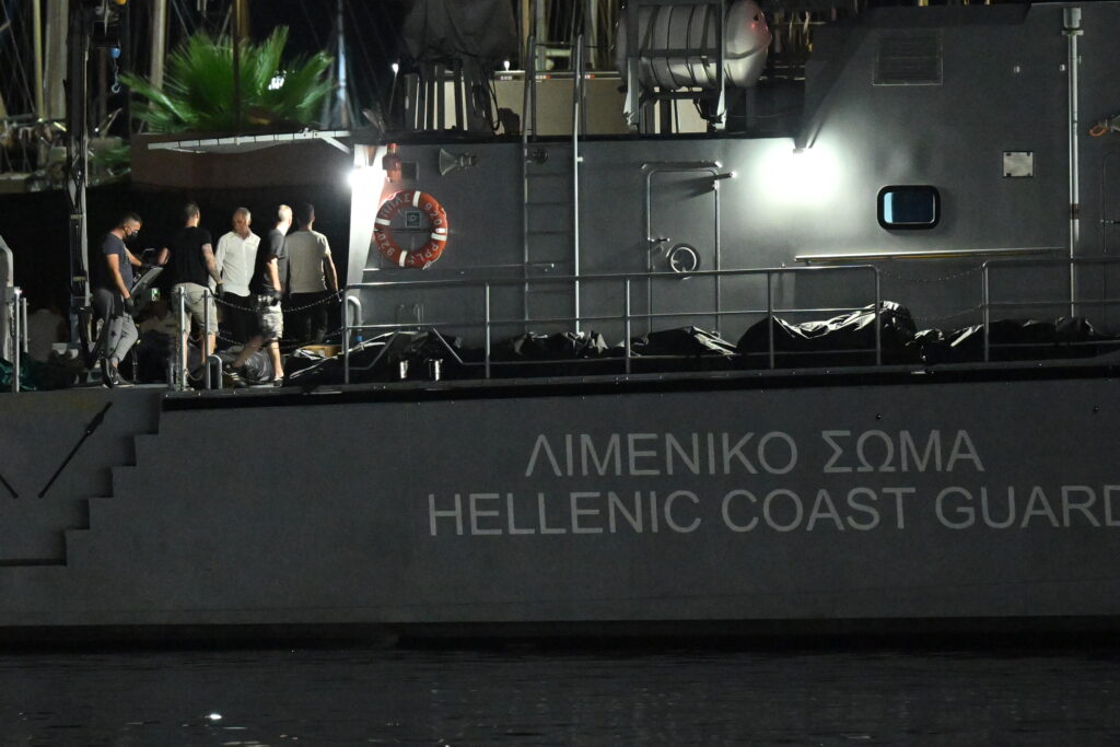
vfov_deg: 6.9
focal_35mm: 200
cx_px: 560
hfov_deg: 10.3
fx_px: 6223
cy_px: 374
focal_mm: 200
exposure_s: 1/40
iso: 2500
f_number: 2.8
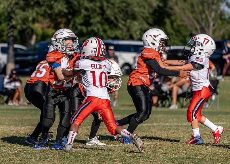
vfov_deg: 5.3
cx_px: 88
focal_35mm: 273
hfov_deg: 7.4
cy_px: 93
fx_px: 1781
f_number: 5.6
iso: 250
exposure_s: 1/2500
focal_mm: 221
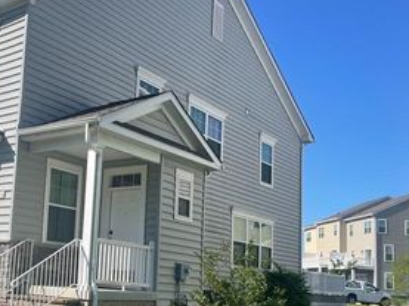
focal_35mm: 47
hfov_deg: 38.7
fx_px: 555
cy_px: 208
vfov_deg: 30.5
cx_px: 71
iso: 32
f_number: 1.6
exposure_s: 1/3610
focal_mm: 4.2
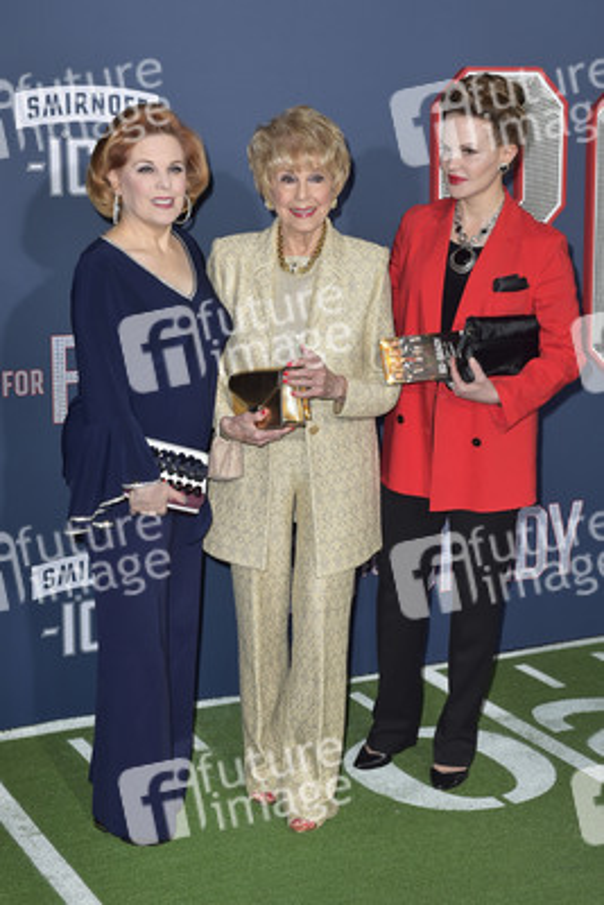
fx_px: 1458
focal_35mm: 58
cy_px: 452
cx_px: 302
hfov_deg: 23.4
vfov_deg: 34.5
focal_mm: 58
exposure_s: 1/250
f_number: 6.3
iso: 400
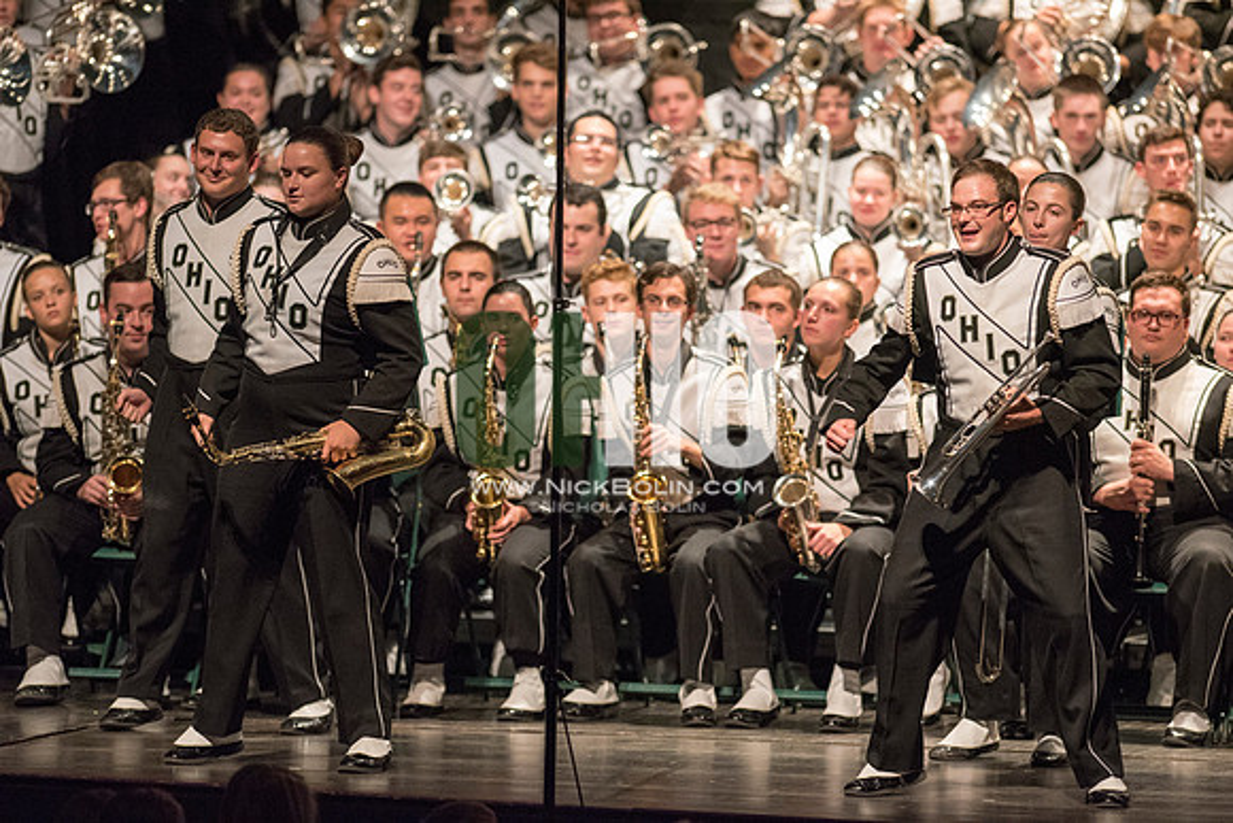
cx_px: 616
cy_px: 412
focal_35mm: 300
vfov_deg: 4.6
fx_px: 10277
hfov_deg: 6.9
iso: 4000
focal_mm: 300
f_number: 2.8
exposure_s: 1/500
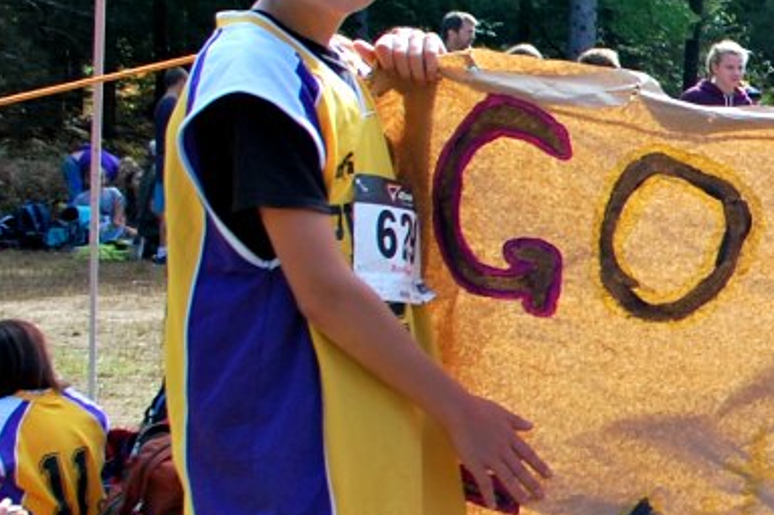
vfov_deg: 11.3
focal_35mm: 121
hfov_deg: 15.3
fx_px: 2600
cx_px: 1247
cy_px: 226
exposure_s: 1/200
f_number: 7.1
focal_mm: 22
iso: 200
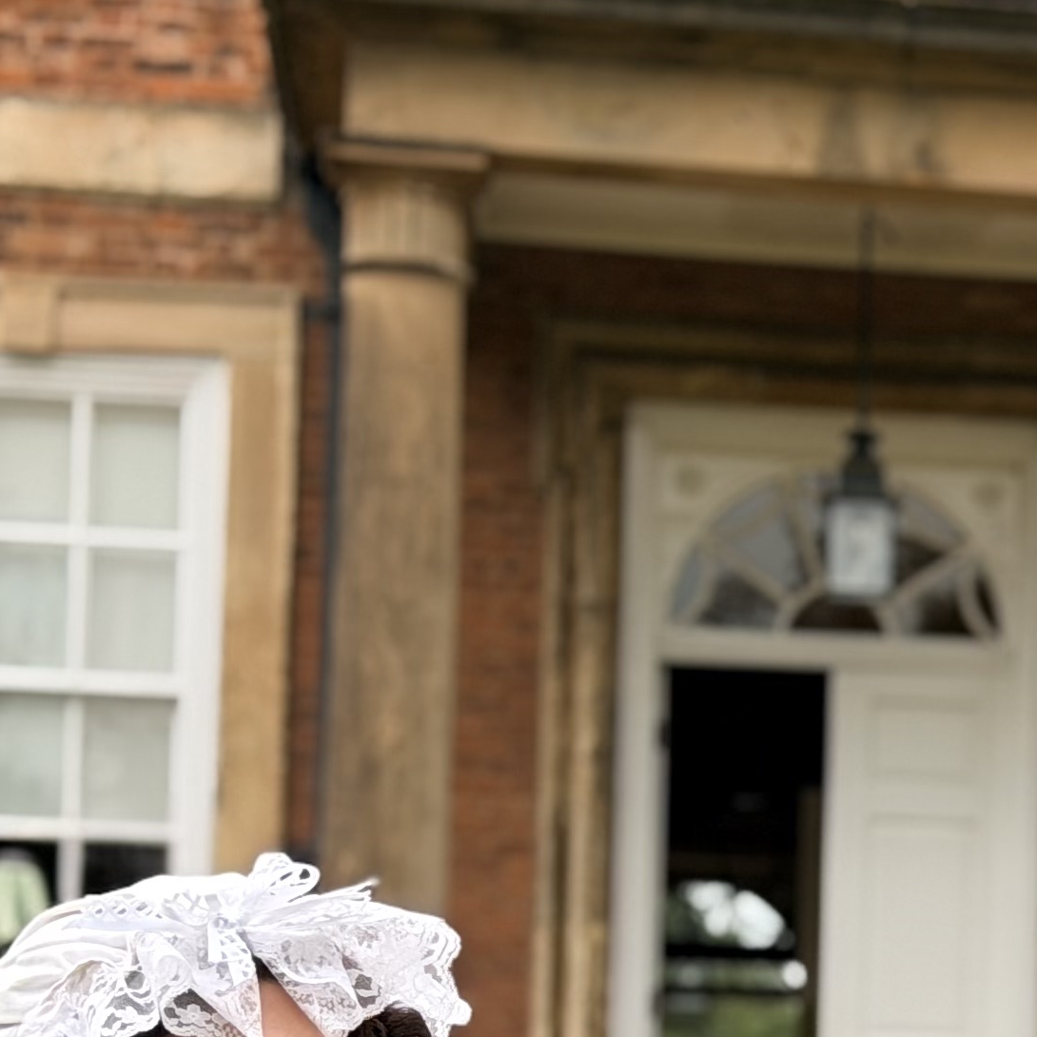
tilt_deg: +2.0
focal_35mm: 157
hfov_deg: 10.8
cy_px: 1180
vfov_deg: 11.0
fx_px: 5321
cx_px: 1518
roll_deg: -1.1
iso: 64
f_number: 1.78
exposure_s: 1/292
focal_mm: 6.76
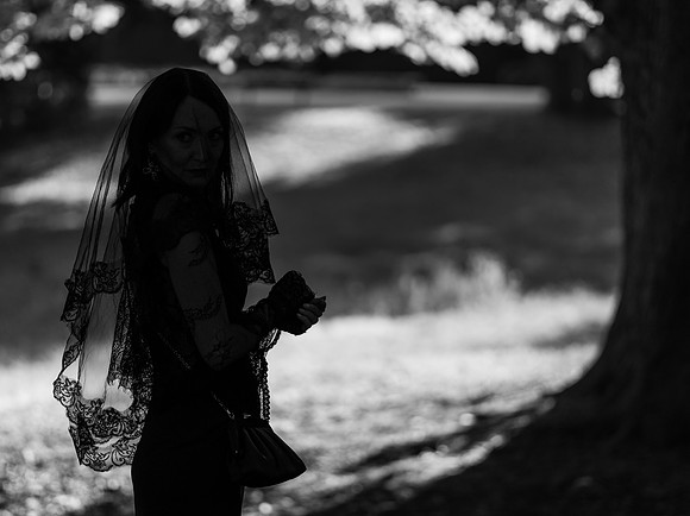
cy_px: 258
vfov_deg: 10.8
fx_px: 2734
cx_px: 319
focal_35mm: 137
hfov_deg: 14.4
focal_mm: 85
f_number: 1.8
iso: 100
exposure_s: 1/1000
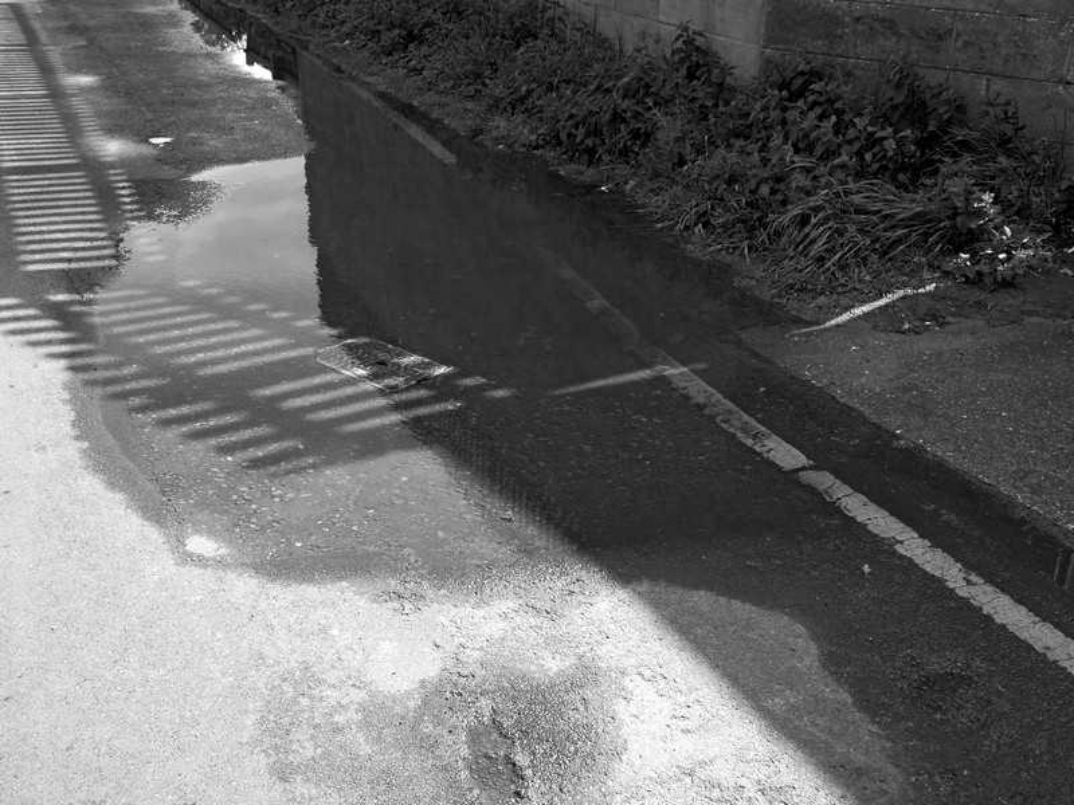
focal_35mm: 40
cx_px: 537
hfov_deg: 46.8
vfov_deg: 36.0
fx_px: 1241
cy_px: 402
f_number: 10
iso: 200
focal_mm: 20
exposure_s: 1/80
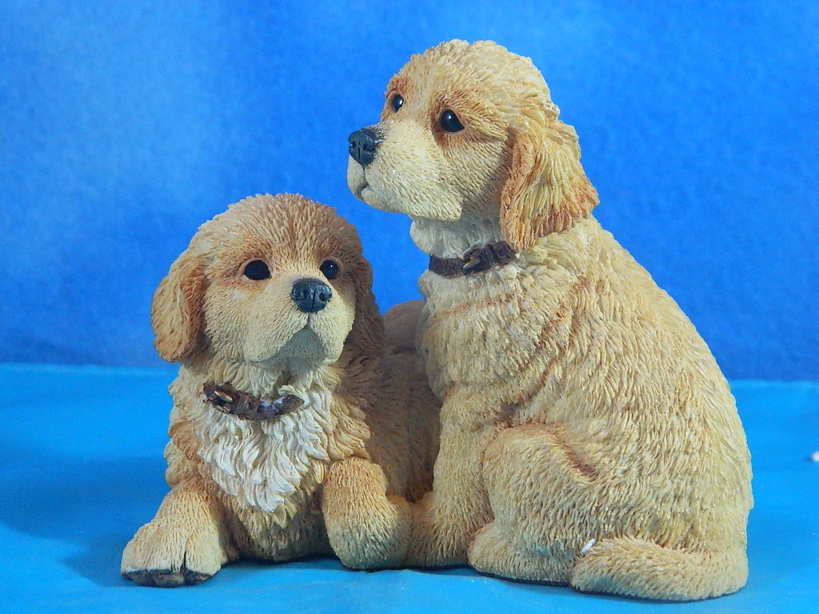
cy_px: 307
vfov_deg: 17.6
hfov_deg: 23.3
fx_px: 1987
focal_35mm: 84
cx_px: 410
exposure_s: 1/30
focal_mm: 15.1
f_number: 4.2
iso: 400
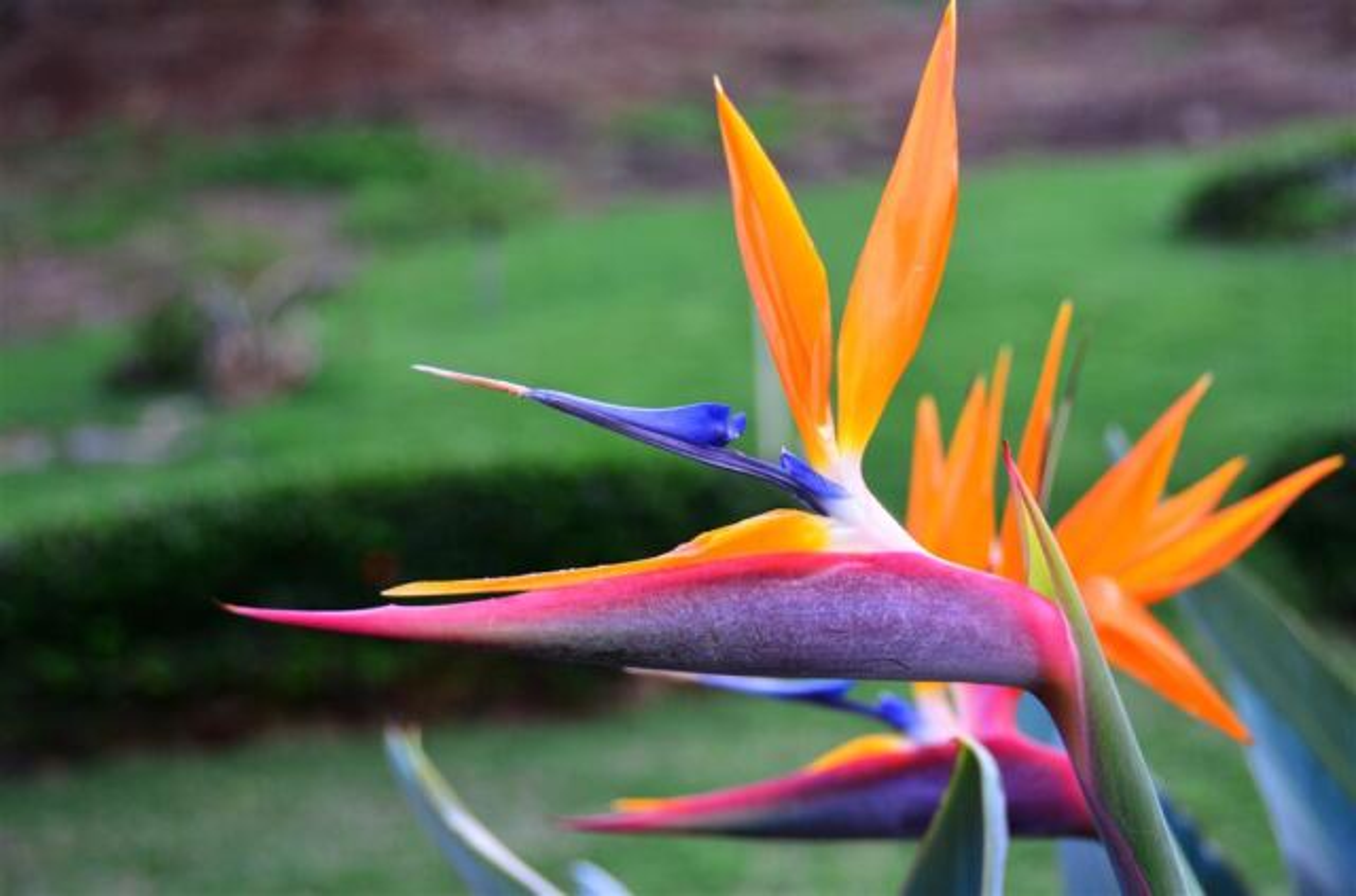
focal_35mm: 75
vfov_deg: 18.1
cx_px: 678
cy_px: 448
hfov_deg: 27.1
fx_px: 2817
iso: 400
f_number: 4.8
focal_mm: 50
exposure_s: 1/200
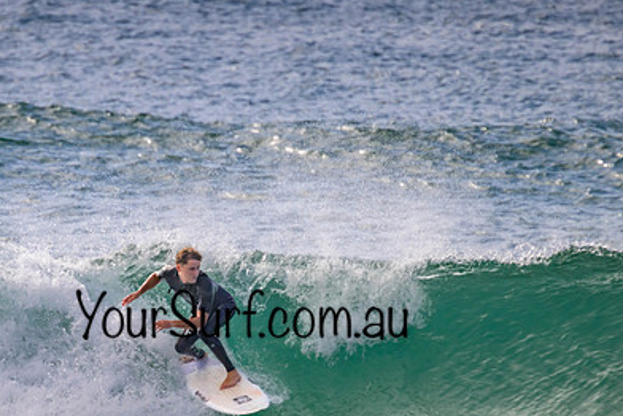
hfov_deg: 1.7
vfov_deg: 1.2
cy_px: 301
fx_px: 20487
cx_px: 240
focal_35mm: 1183
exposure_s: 1/2000
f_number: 11
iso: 1100
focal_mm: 800
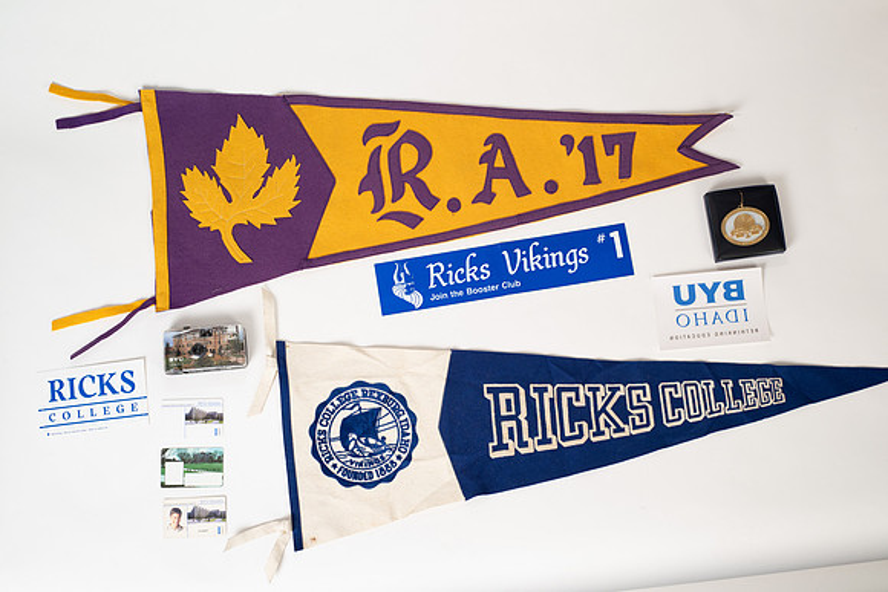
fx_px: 1234
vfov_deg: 27.0
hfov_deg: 39.6
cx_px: 444
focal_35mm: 50
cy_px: 296
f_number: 6.3
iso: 200
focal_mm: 50
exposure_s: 1/125
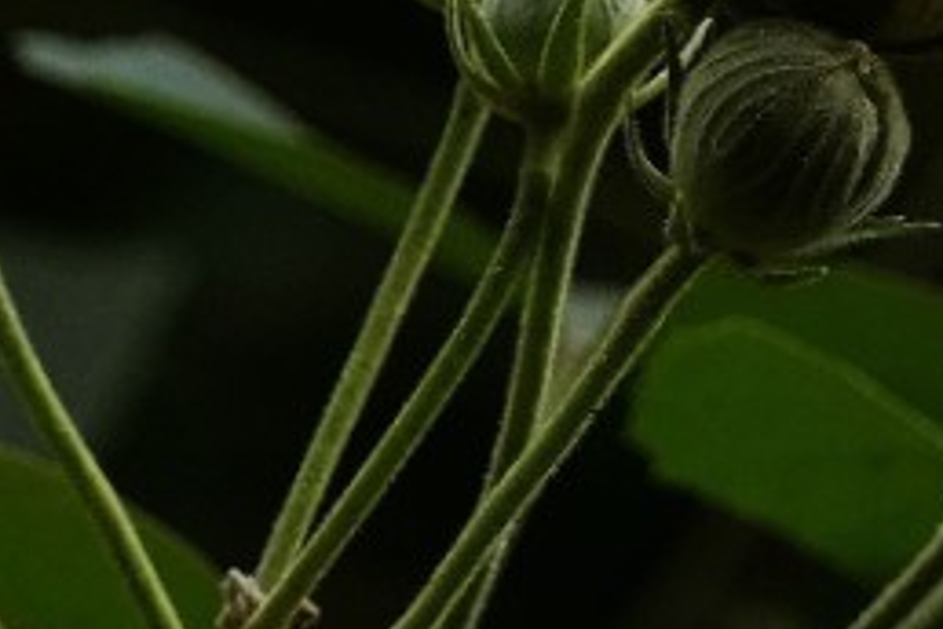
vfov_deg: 1.3
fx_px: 28471
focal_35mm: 1087
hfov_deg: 1.9
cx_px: -366
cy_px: 704
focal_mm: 200
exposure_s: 1/200
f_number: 5.6
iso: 320
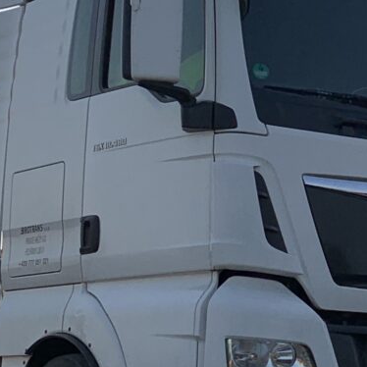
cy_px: 172
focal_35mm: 118
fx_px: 1415
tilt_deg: +10.7
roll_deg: +0.2
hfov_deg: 13.9
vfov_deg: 14.8
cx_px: 535
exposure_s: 1/3937
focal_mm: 4.25
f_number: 1.8
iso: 25
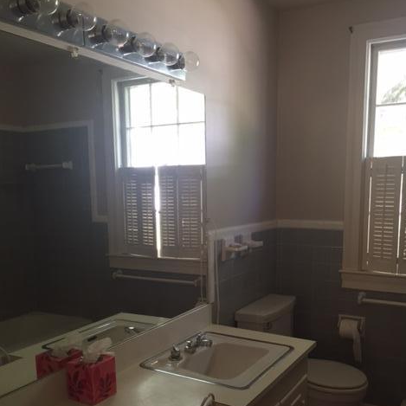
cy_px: 260
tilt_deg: -9.0
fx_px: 464
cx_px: 207
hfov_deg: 47.2
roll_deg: +0.9
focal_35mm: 35
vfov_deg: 46.7
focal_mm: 4.15
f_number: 2.2
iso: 64
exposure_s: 1/30
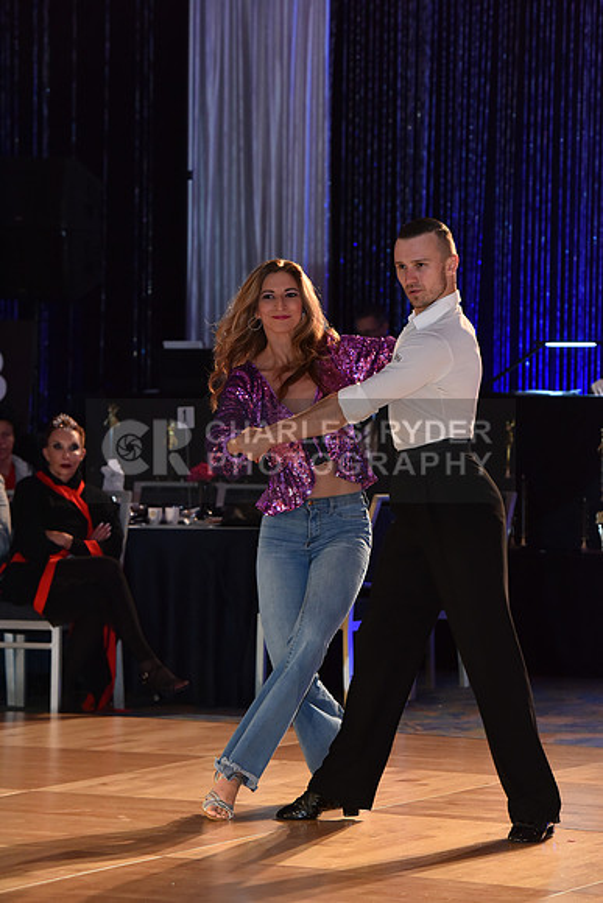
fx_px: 3390
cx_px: 302
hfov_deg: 10.2
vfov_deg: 15.2
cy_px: 452
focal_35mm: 135
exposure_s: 1/250
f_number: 5
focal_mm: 135
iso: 2000
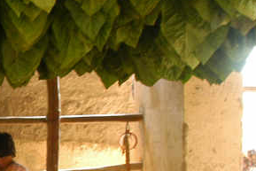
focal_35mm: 102
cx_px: -155
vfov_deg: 13.3
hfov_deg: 17.5
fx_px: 726
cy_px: 163
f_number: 5
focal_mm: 20
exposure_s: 1/10
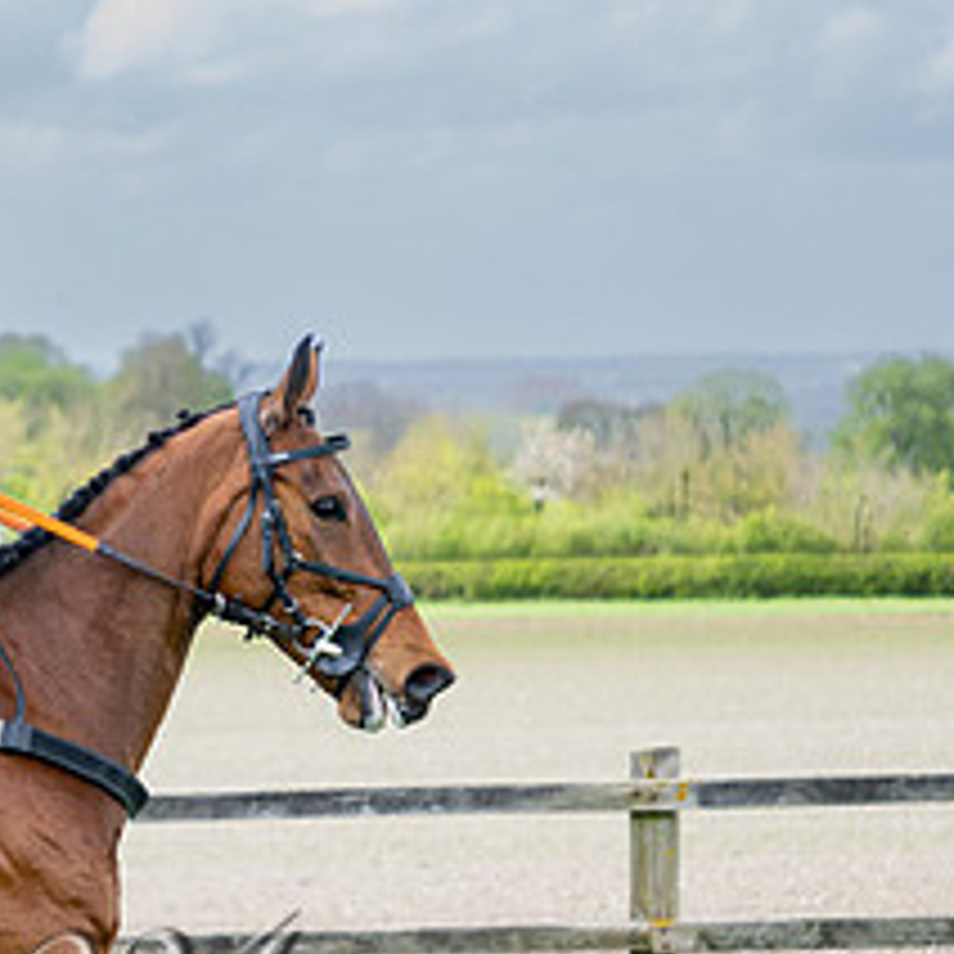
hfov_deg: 7.9
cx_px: -434
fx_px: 6766
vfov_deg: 8.1
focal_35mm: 217
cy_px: 566
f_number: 3.5
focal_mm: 70
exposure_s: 1/1250
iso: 400
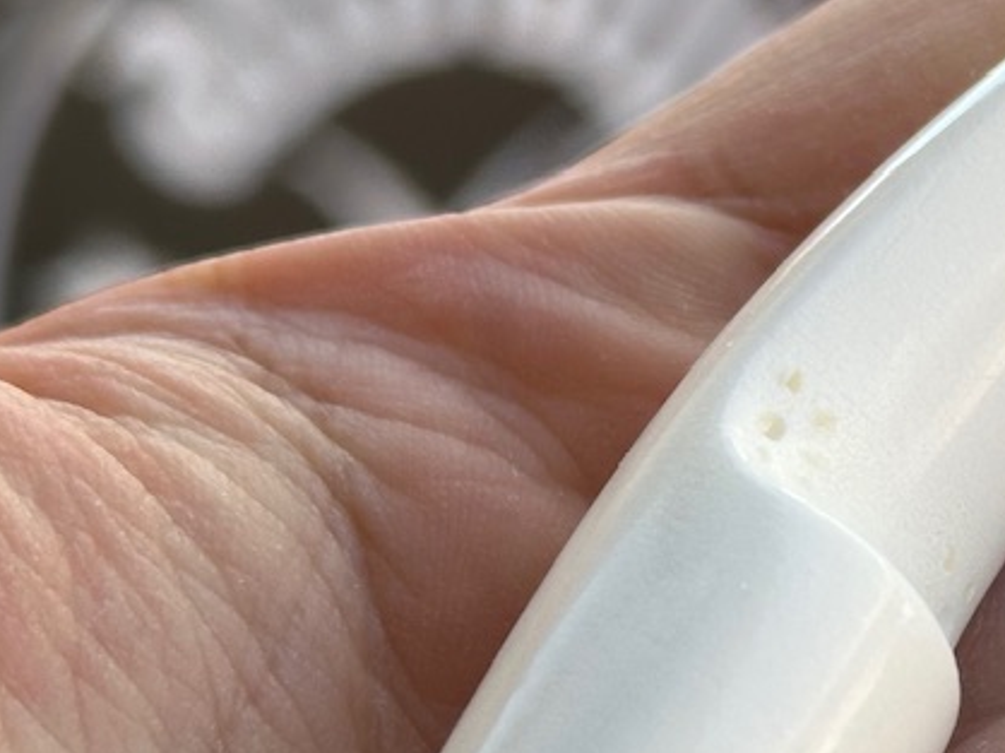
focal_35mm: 147
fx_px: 4265
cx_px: 1060
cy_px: 457
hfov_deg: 13.2
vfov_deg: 10.1
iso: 64
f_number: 1.78
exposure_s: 1/489
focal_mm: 6.86
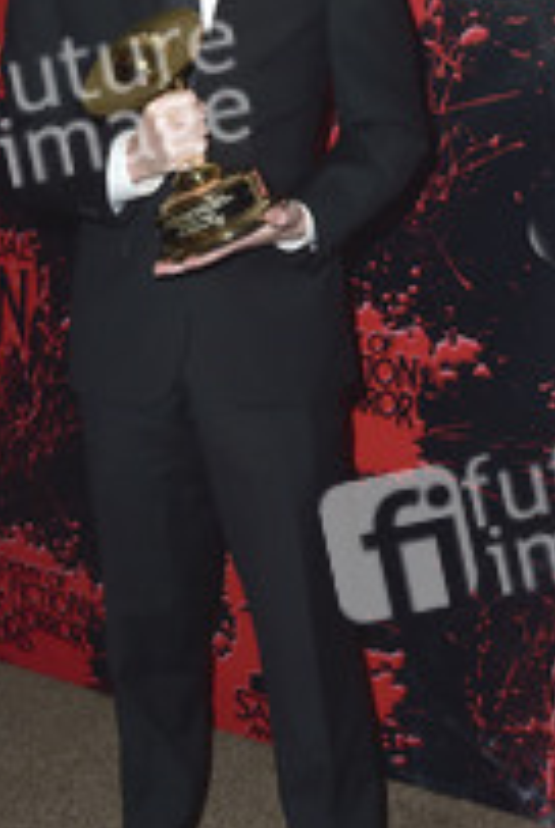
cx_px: 161
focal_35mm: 61
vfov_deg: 32.7
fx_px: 1406
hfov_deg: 22.2
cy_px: 322
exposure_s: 1/250
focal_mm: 31
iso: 250
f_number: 6.3
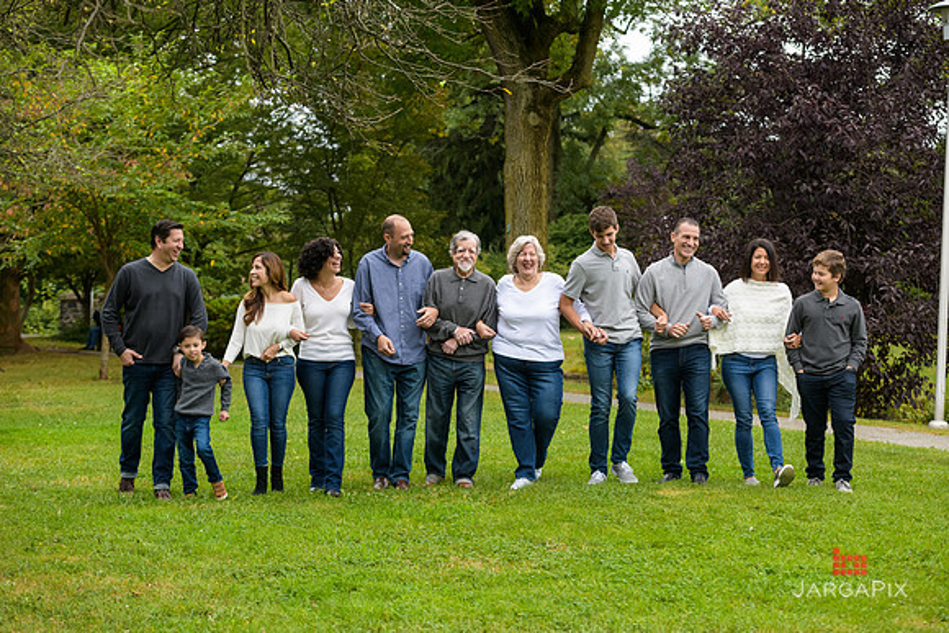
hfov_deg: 28.8
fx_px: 1846
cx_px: 474
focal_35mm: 70
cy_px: 316
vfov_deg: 19.5
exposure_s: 1/400
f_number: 5
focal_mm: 70
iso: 500
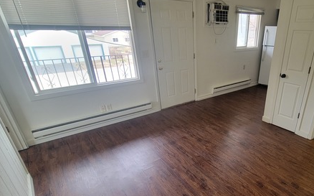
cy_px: 126
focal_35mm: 21
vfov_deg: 56.3
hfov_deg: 79.1
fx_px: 180
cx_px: 214
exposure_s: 1/60
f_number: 2.2
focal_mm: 2.2
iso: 100
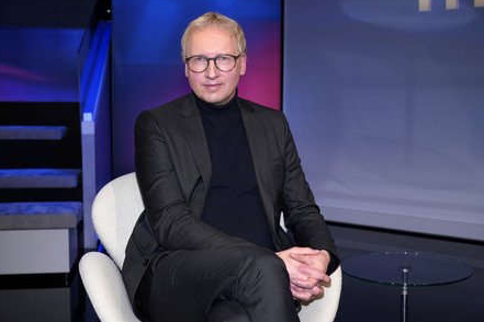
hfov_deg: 41.9
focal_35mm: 47
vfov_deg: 28.6
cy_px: 161
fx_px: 632
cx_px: 240
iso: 1600
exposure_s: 1/125
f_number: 5.6
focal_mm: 46
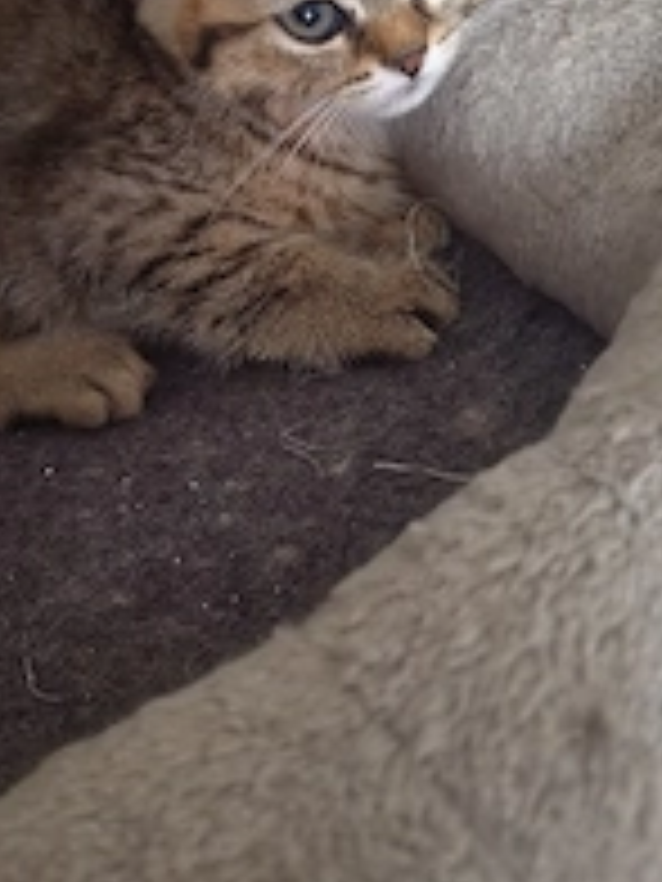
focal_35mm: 47
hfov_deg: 30.7
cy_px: 248
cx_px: 225
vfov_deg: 39.6
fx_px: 1198
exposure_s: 1/11.1
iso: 800
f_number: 1.4
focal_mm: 6.5
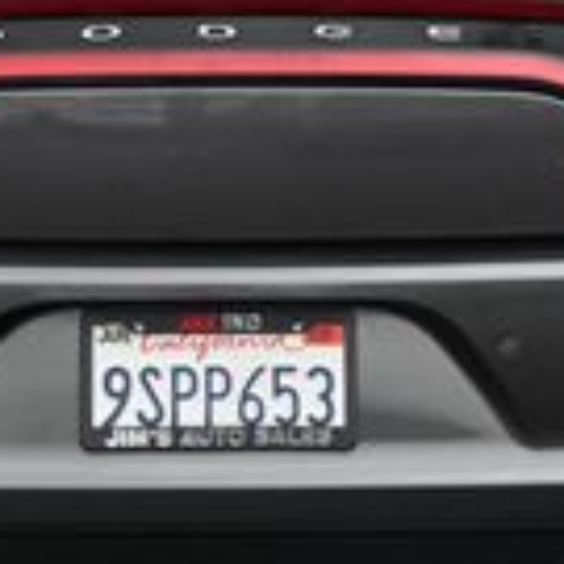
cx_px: 209
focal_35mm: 284
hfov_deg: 6.2
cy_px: 71
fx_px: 5235
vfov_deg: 6.2
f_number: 6
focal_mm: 47
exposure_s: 1/250
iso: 220
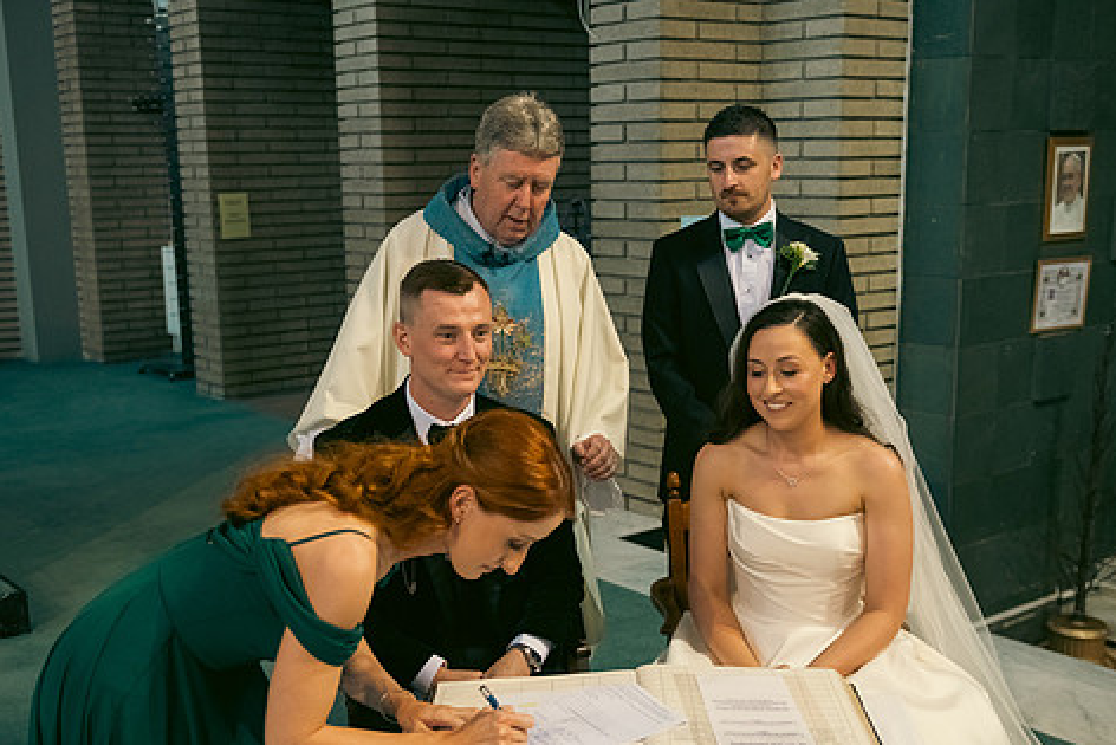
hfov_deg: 45.4
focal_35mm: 43
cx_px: 551
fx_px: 1333
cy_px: 453
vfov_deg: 31.1
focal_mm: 35
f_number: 3.5
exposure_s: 1/160
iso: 1000
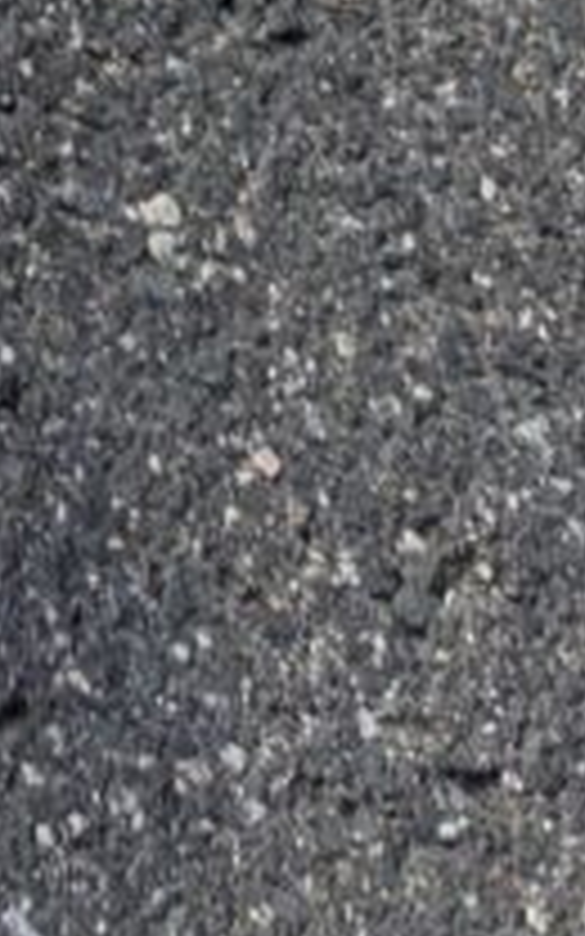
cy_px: -1274
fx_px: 3597
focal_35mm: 141
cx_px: -774
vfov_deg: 12.1
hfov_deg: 8.6
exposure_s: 1/354
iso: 46
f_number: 1.73
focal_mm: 4.38
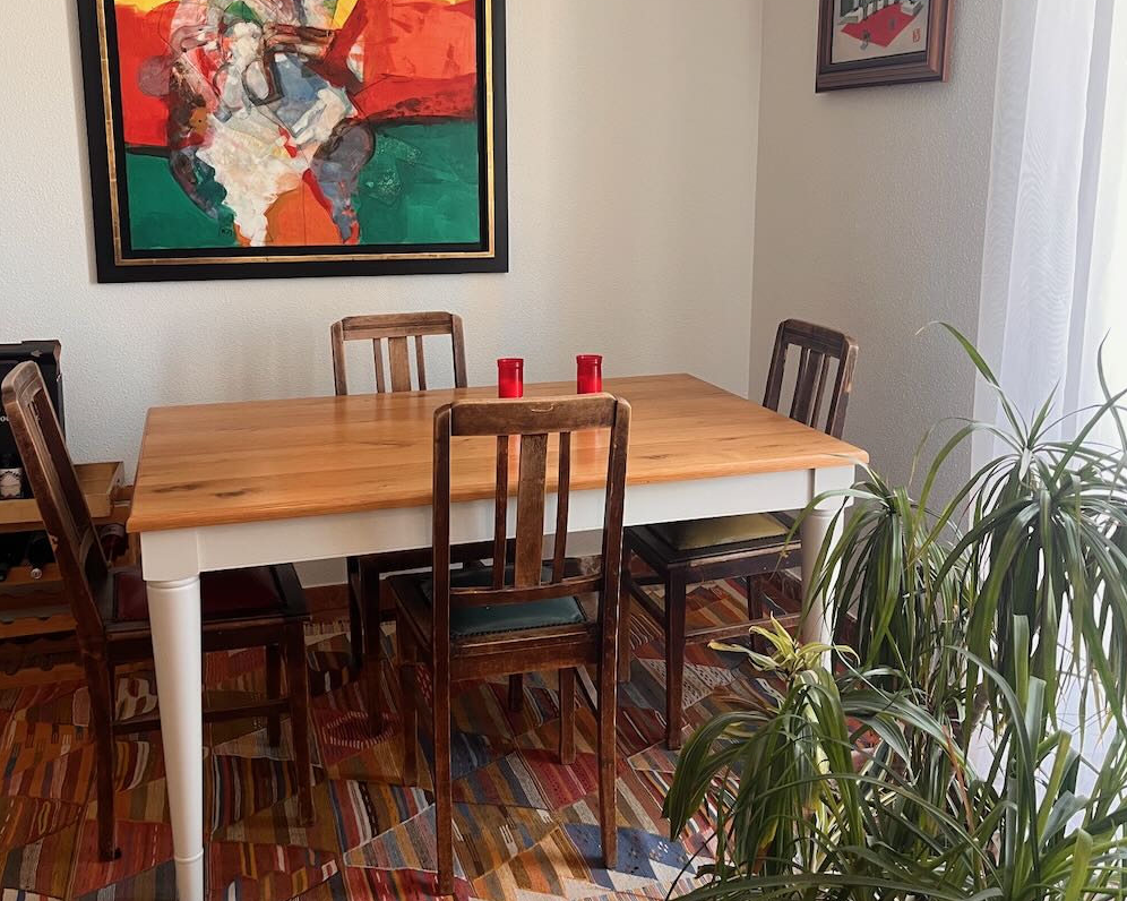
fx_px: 1134
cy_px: 358
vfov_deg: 43.1
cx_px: 564
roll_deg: +1.0
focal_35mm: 34
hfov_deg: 52.9
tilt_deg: -9.7
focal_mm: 5.1
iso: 125
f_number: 1.6
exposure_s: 1/59
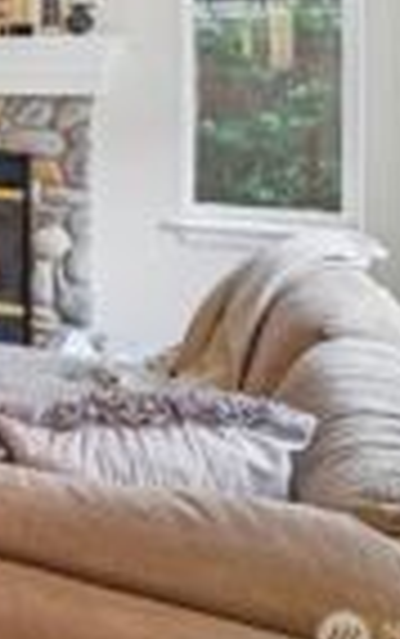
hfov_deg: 20.1
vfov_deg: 40.6
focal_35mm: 46
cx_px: -324
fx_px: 801
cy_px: 79
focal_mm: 16
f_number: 8
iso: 1600
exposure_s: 1/10
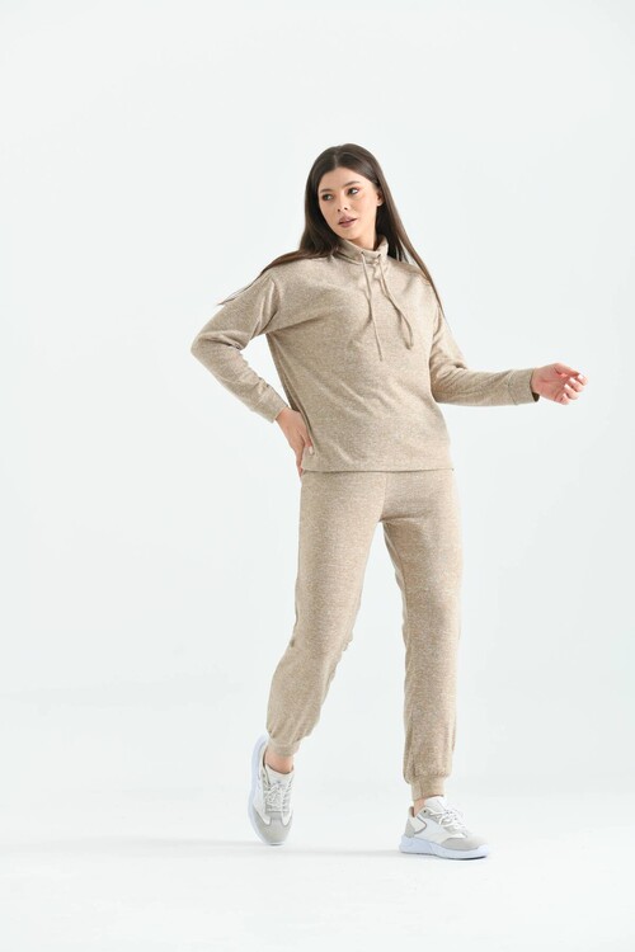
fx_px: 2117
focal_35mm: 80
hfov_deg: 17.1
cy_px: 476
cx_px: 318
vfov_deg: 25.4
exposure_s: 1/125
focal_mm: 80
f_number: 5.6
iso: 100
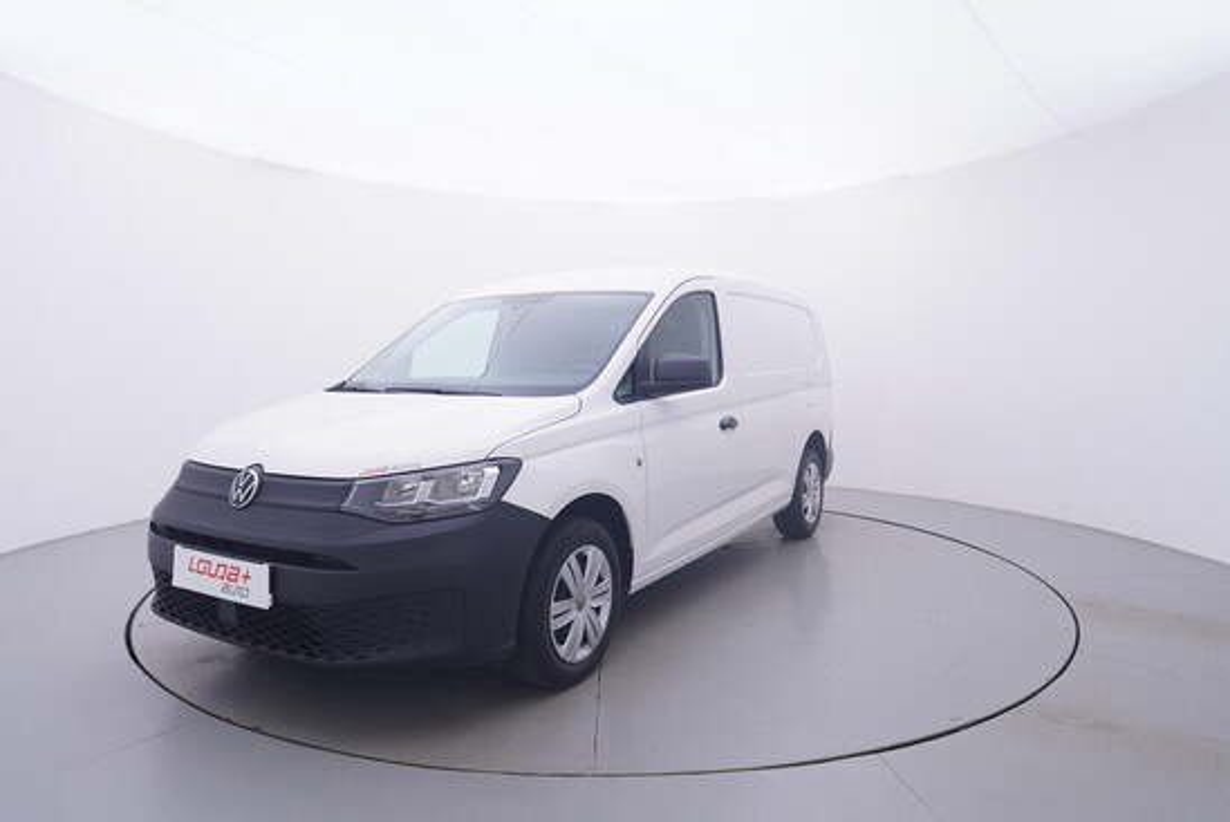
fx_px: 769
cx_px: 615
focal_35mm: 22
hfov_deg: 77.3
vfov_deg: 56.2
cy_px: 411
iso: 200
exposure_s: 1/80
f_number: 5
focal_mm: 15
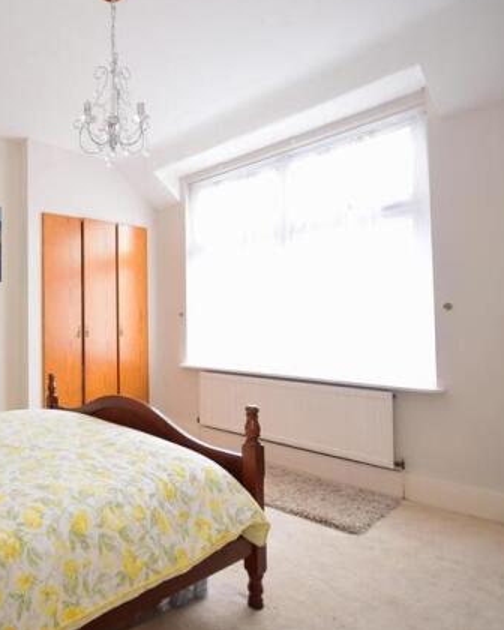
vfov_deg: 75.0
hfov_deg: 57.1
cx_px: 81
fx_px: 410
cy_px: 307
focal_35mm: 22
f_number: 5.6
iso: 400
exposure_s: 1/5
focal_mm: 10
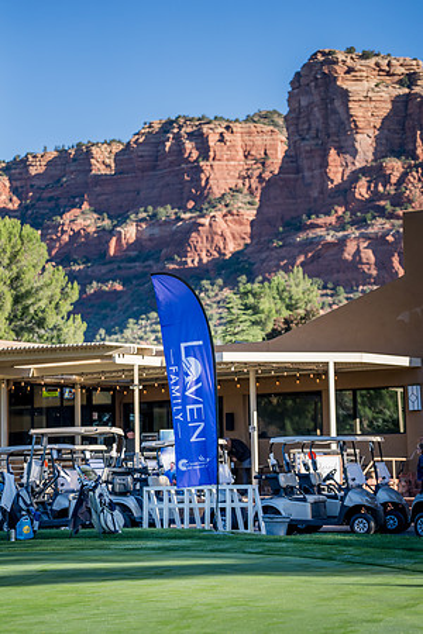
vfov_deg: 20.5
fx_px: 1752
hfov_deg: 13.8
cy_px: 317
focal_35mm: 99
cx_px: 212
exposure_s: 1/4000
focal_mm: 99.4
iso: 400
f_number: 2.8
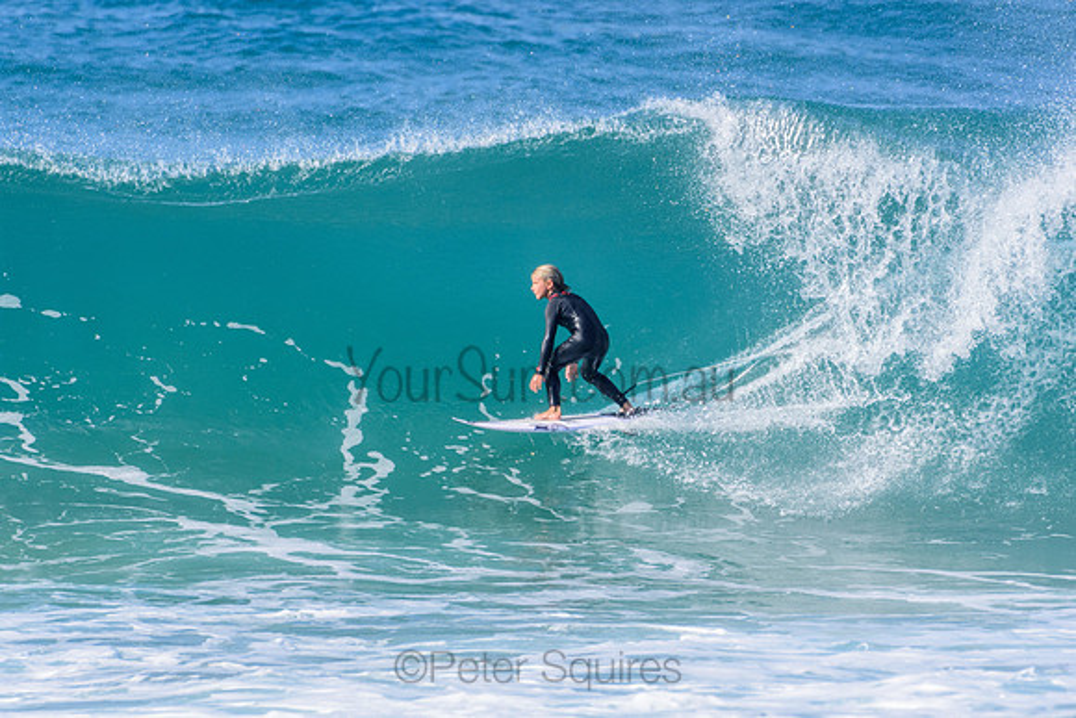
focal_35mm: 750
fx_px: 22421
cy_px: 359
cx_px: 538
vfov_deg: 1.8
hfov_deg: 2.7
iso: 400
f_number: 5.6
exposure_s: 1/2000
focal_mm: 500
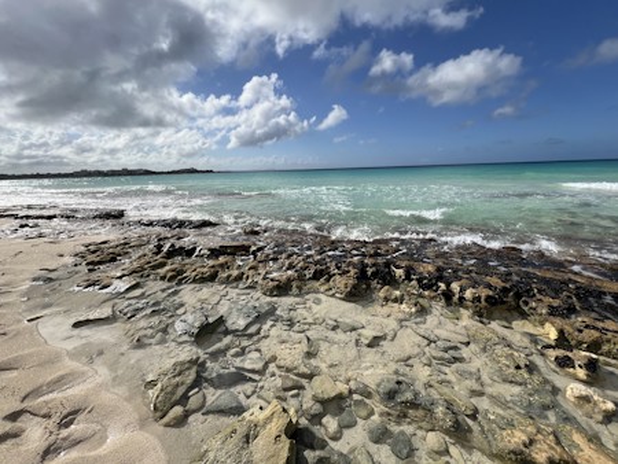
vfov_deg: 90.0
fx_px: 232
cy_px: 232
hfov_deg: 106.2
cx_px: 309
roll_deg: +2.3
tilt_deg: -14.2
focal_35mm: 13
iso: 32
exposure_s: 1/3425
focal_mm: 1.57
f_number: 1.8
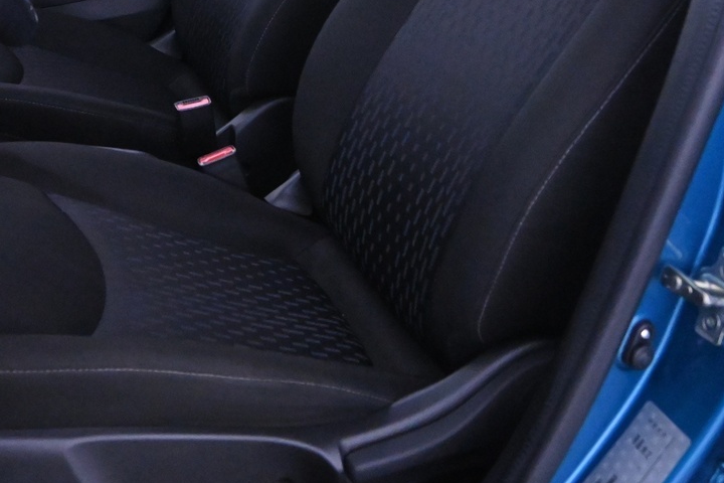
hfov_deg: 36.3
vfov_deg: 24.2
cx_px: 219
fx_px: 1086
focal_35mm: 54
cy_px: 25
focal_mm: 16
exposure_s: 1/60
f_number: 4
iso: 6400
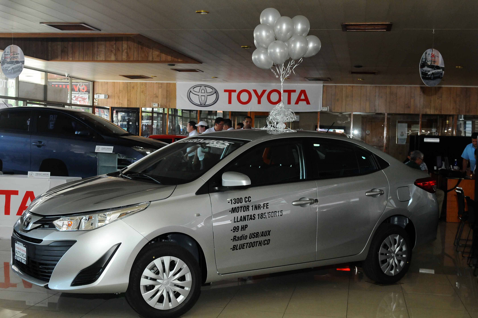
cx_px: 239
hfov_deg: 38.9
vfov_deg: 26.4
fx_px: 676
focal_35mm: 51
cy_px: 159
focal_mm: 34
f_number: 5.6
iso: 1250
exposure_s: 1/80
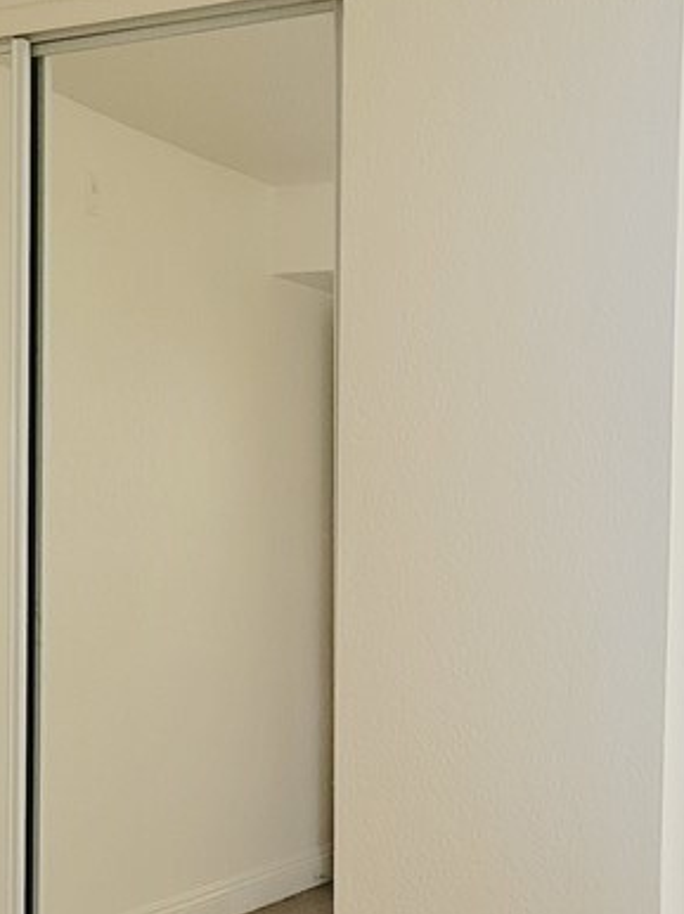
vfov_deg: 27.8
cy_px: 687
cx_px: 206
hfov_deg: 21.2
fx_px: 1820
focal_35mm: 69
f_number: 1.8
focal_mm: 5.4
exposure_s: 1/120
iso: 320
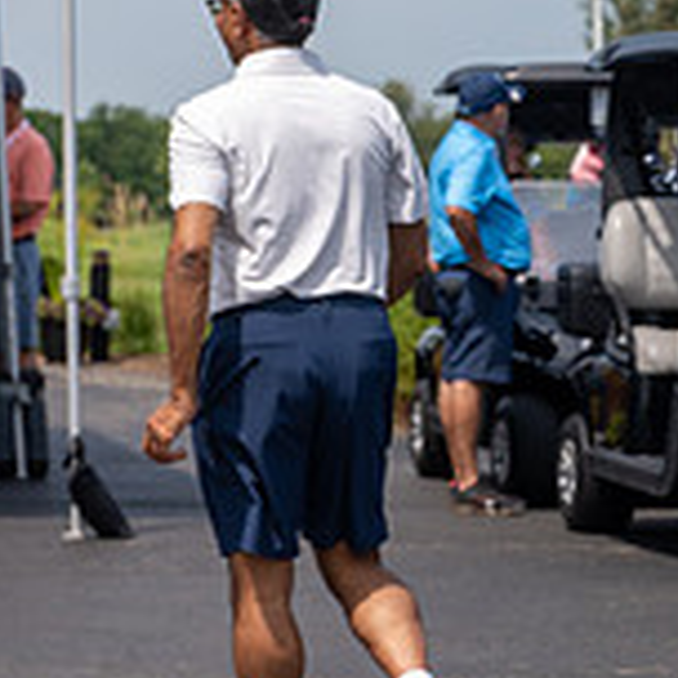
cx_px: -477
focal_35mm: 182
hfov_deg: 9.2
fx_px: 4033
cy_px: 71
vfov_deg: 9.6
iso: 250
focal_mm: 56
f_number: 5
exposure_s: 1/1250
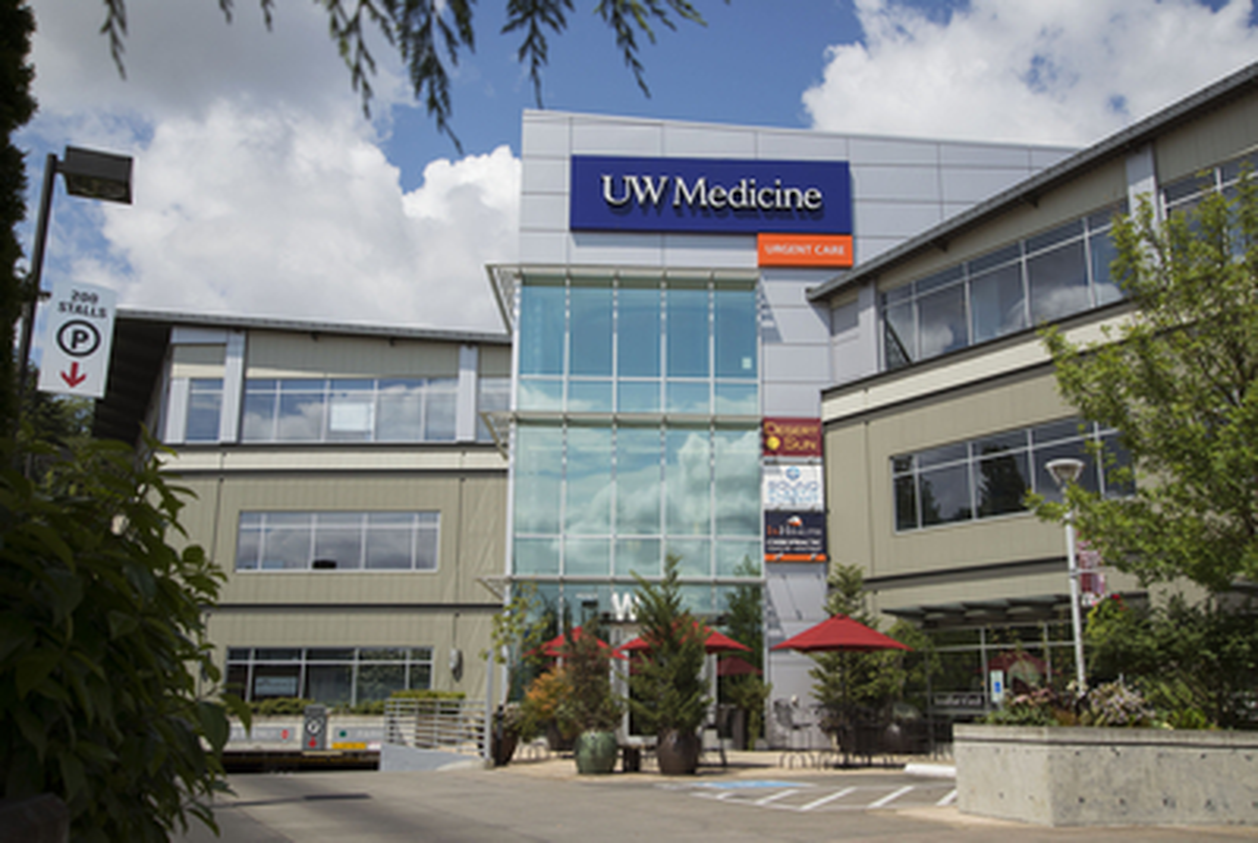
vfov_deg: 39.0
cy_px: 422
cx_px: 629
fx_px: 1190
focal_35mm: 34
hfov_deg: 55.7
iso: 500
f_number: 8
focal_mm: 34
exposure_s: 1/1600
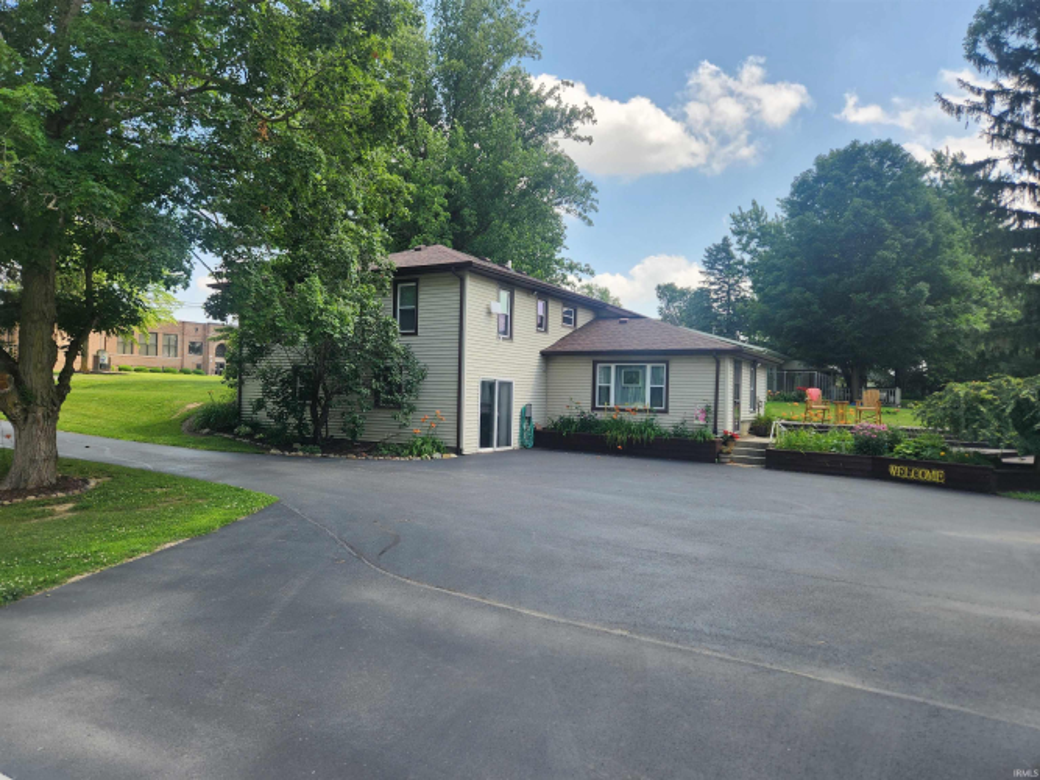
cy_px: 390
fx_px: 691
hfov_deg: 73.9
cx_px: 520
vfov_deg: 58.9
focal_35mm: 23
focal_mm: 5.4
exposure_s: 1/873
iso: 20
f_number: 1.8
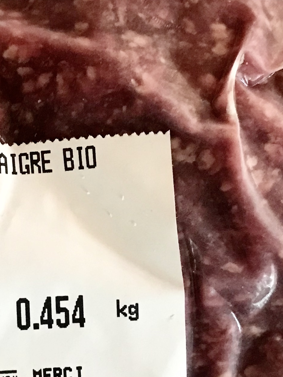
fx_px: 981
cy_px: 241
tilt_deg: -85.7
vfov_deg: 21.7
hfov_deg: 16.2
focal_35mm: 90
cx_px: 23
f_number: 1.8
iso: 80
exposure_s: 1/15
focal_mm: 3.99
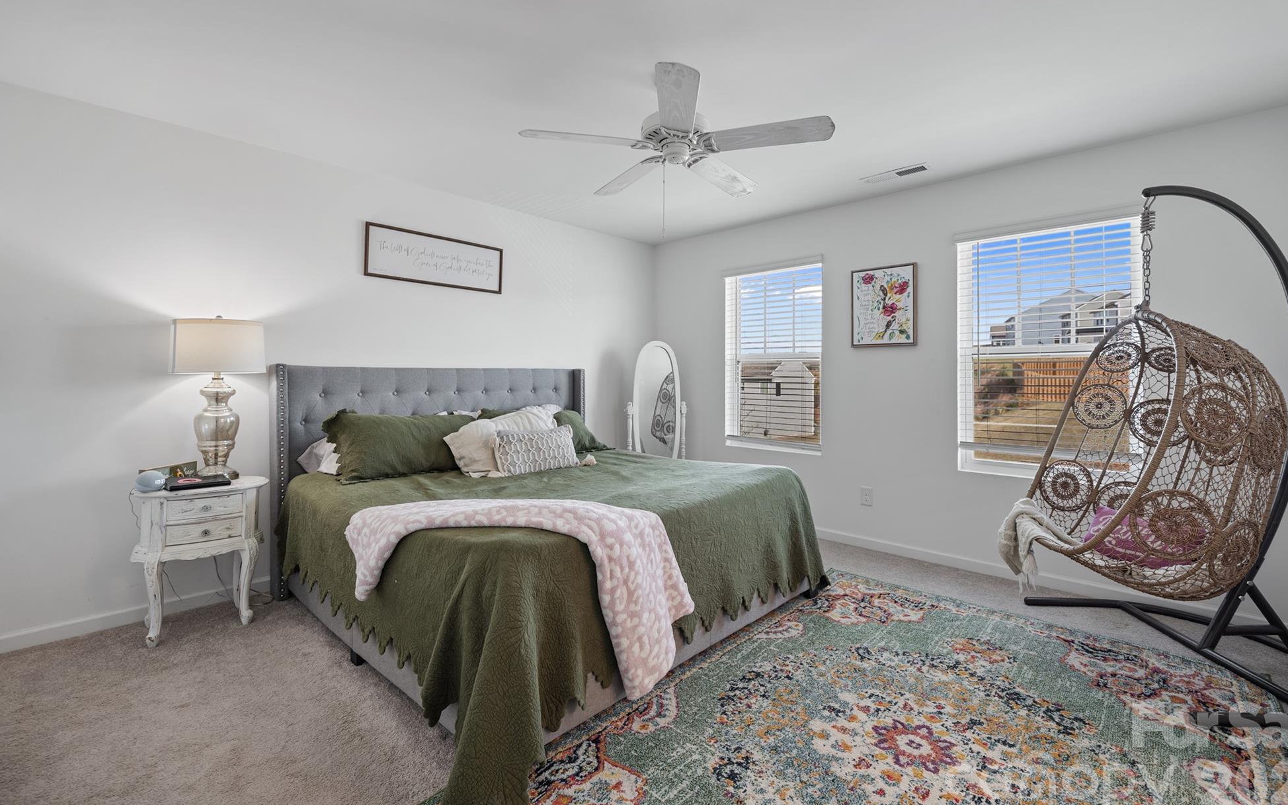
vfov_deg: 74.7
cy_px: 380
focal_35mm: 15
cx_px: 666
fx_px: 526
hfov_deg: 101.4
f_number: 4
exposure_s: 1/3
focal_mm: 14
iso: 100
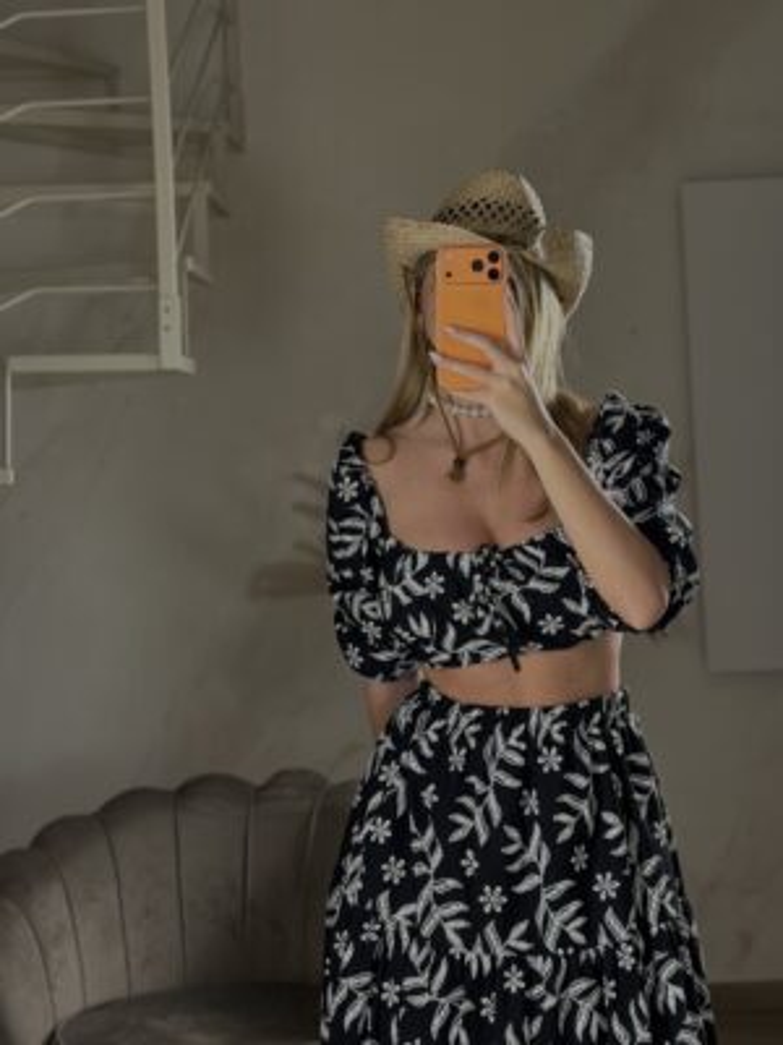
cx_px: 392
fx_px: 1448
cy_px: 522
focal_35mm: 48
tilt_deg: -5.9
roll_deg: +2.2
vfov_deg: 39.7
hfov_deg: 30.3
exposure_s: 1/50
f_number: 1.78
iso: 80
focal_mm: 6.76
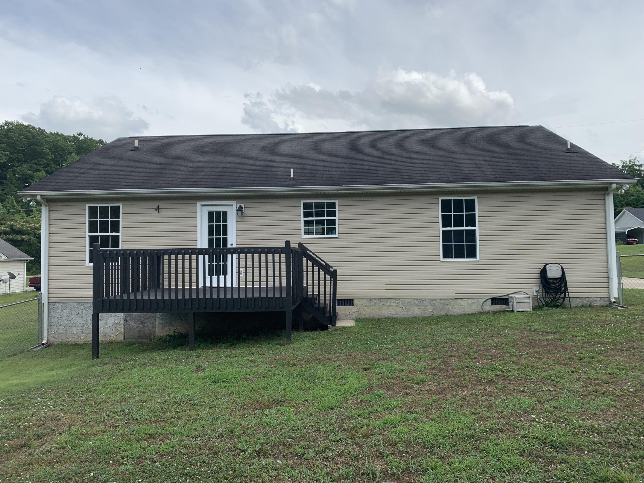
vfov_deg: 53.1
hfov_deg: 67.3
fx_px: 484
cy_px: 242
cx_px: 322
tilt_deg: +4.6
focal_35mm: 26
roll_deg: +0.0
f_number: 1.8
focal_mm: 4.25
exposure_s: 1/2114
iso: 25
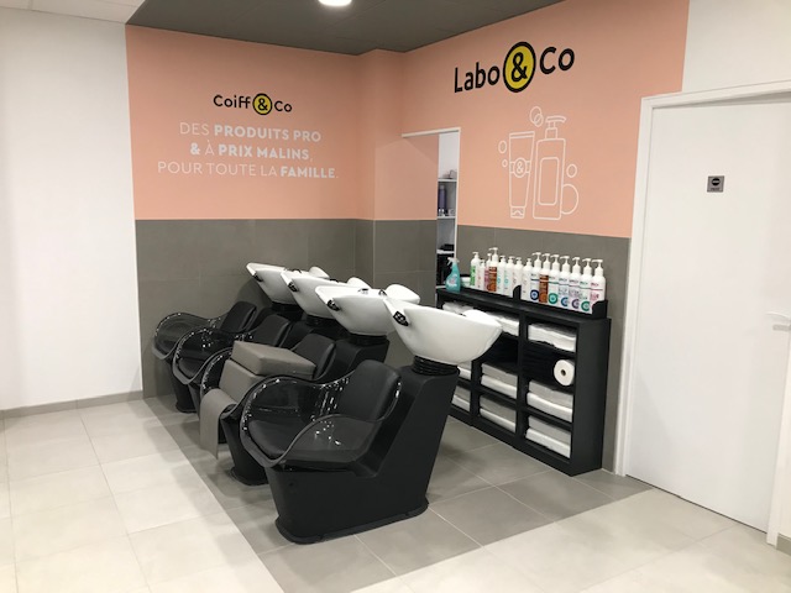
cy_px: 296
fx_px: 640
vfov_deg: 49.7
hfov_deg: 63.4
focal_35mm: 28
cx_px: 396
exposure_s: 1/33
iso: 32
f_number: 1.8
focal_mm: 3.99
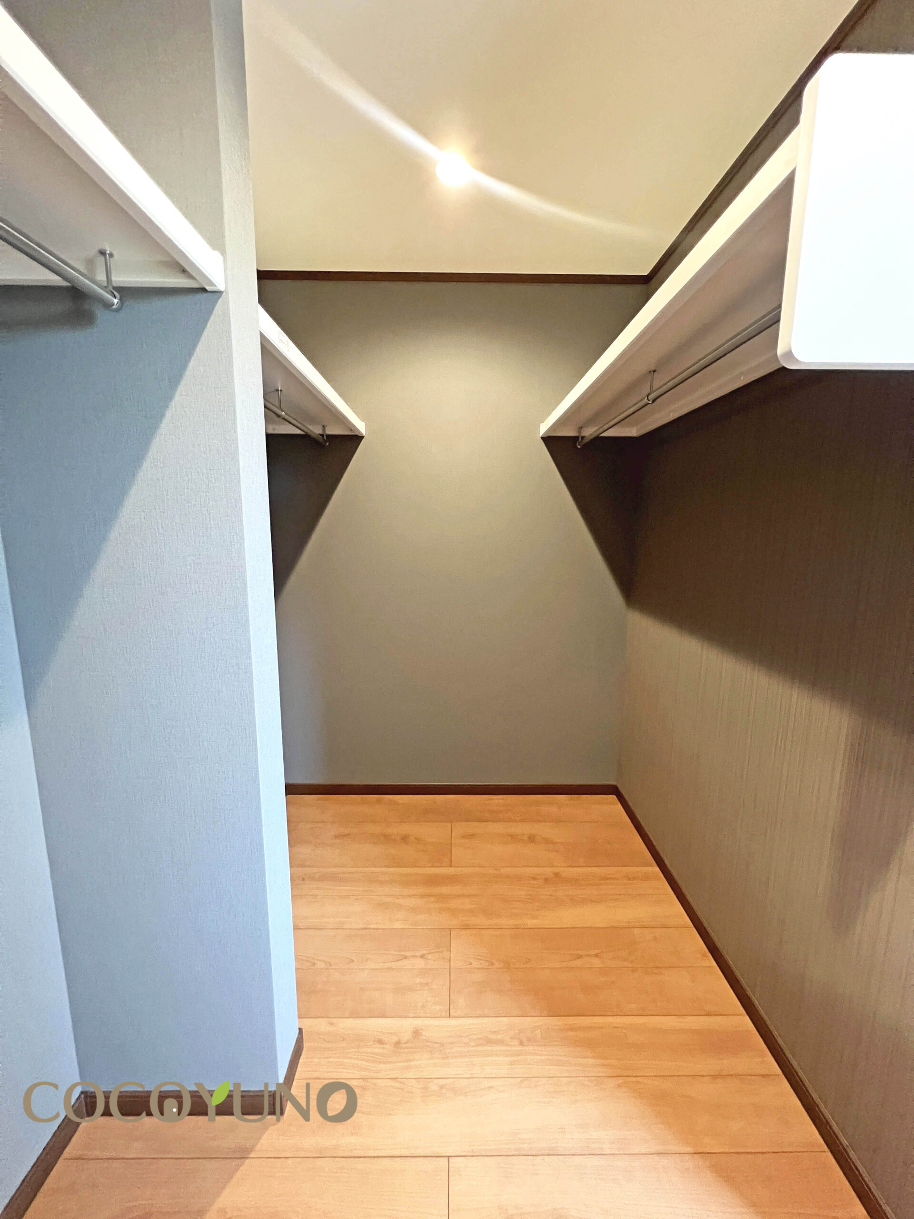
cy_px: 610
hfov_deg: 89.9
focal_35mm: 13
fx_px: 458
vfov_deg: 106.2
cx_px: 457
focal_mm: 1.57
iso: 800
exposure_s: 1/60
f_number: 1.8
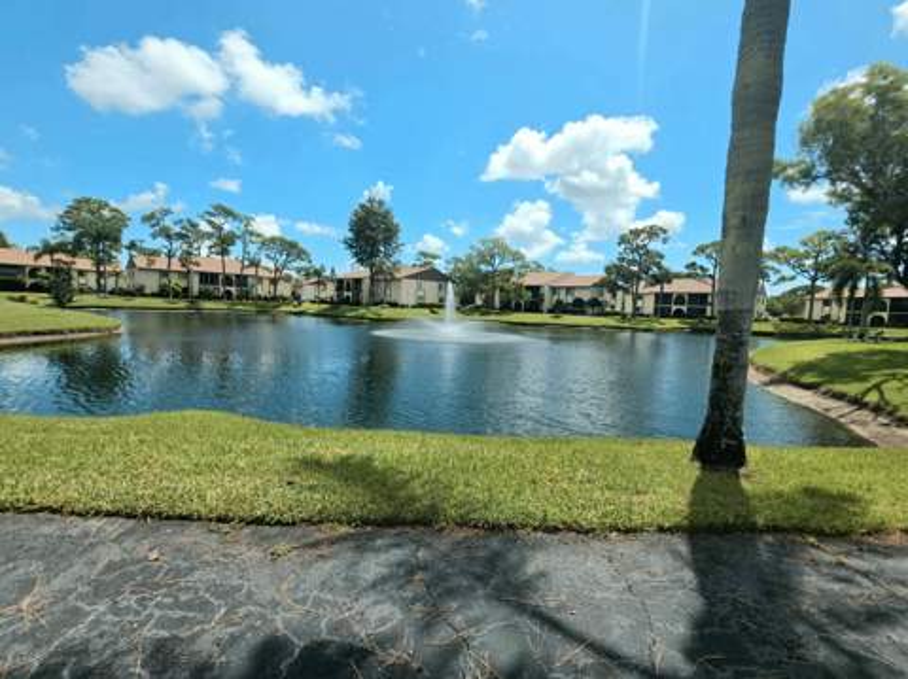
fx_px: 341
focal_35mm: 13
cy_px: 340
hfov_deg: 106.2
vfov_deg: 89.8
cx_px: 454
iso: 16
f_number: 1.9
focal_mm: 2.2
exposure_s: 1/1429
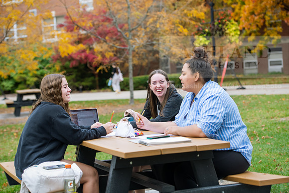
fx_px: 658
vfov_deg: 16.7
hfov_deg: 24.8
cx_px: 144
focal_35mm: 82
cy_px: 96
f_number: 3.5
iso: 160
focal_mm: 82
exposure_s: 1/320
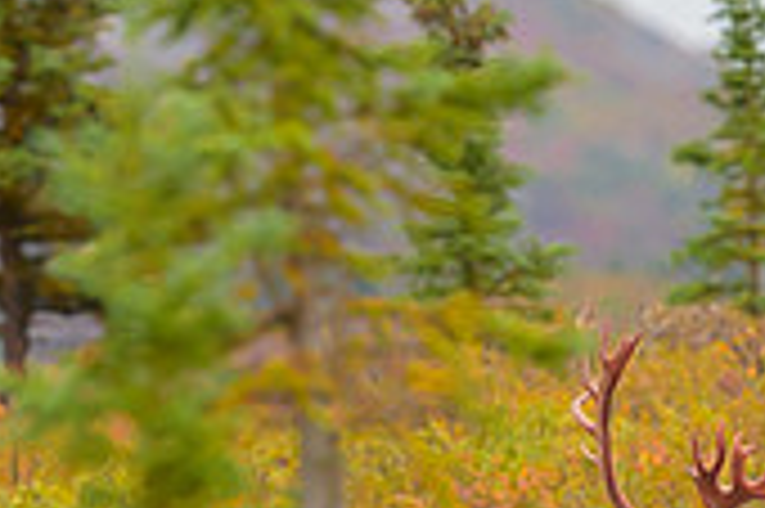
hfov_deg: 1.3
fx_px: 34179
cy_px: 309
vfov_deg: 0.9
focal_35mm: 1610
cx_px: 555
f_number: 5.6
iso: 1600
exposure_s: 1/1000
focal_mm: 400
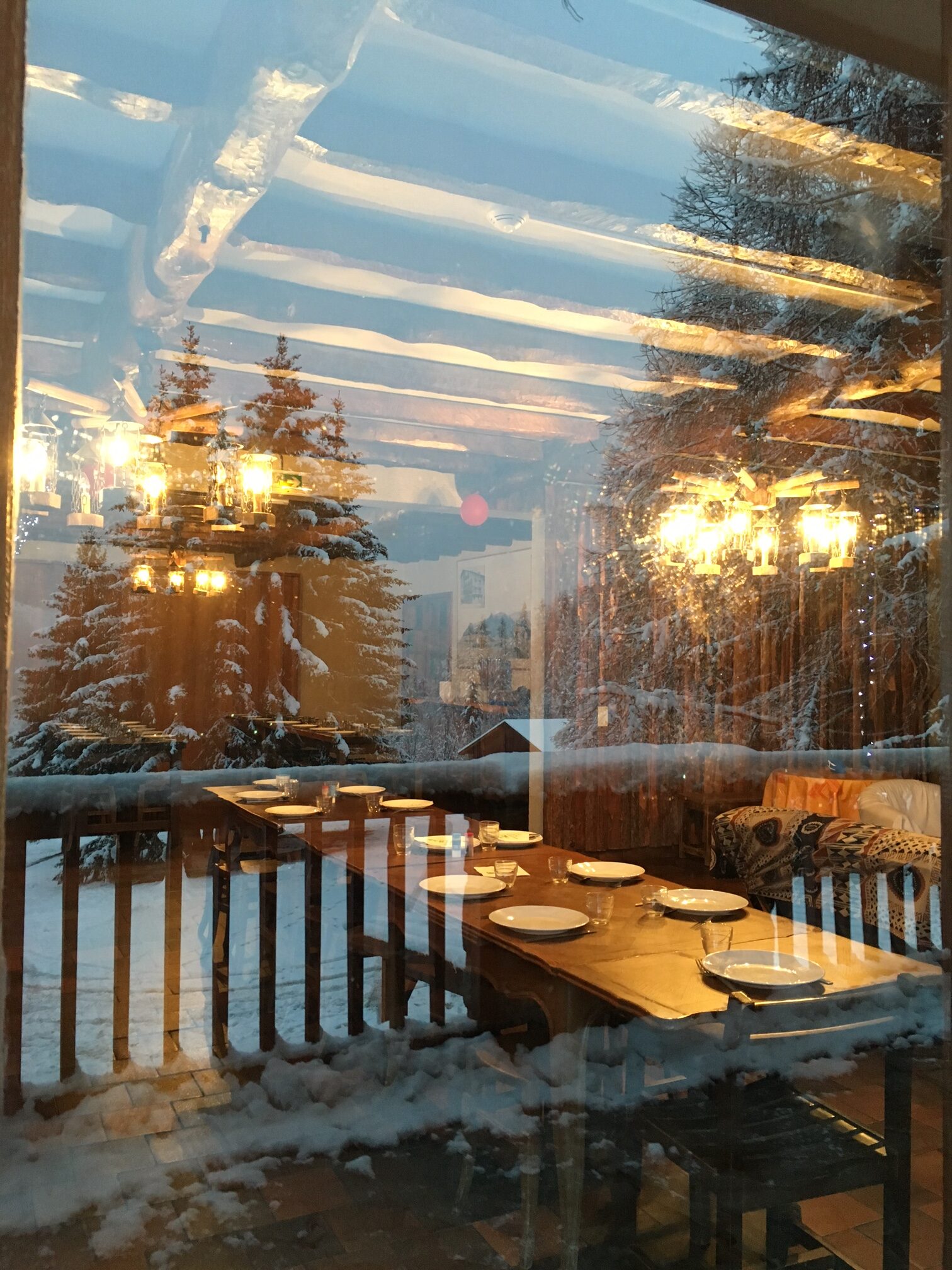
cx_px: 476
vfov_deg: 61.7
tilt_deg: +0.9
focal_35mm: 29
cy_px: 635
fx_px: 1063
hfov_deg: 48.2
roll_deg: -0.2
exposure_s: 1/33
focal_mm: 4.15
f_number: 2.2
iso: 200
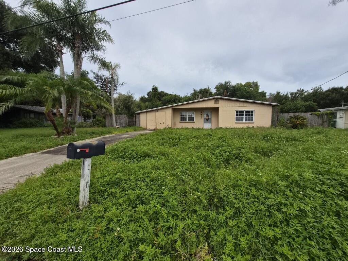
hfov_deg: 106.2
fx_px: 131
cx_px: 174
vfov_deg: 89.9
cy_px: 130
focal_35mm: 13
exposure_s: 1/1004
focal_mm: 1.7
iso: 25
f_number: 2.2
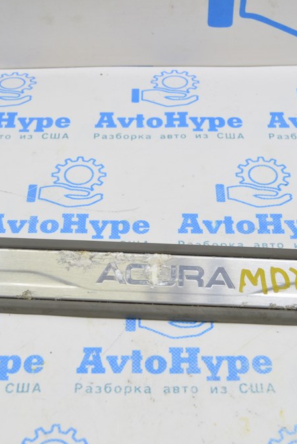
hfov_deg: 21.3
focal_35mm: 64
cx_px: 152
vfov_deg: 31.4
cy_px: 221
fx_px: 791
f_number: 5.6
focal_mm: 28
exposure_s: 1/20
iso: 400
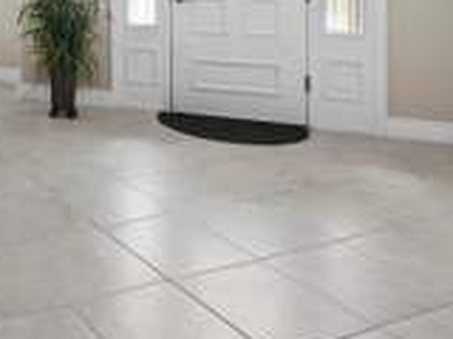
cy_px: -45
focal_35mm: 42
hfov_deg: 36.6
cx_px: -65
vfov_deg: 30.3
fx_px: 550
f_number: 11
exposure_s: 1/5
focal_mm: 7
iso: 400
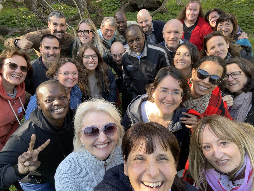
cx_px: 127
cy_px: 96
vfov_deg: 58.9
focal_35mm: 23
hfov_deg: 73.9
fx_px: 169
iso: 50
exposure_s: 1/121
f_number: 2.2
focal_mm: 2.71
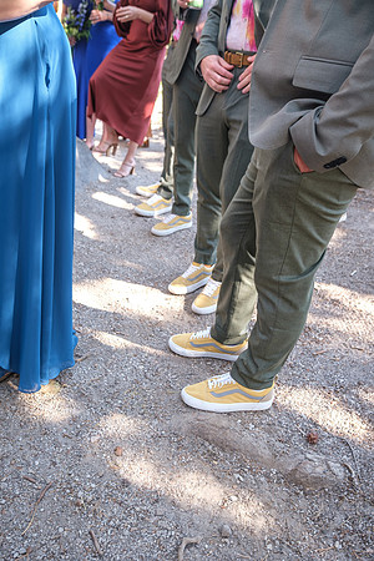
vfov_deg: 67.4
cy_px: 280
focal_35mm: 27
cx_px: 187
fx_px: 421
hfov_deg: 47.9
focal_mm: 18
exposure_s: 1/80
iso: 250
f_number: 2.8
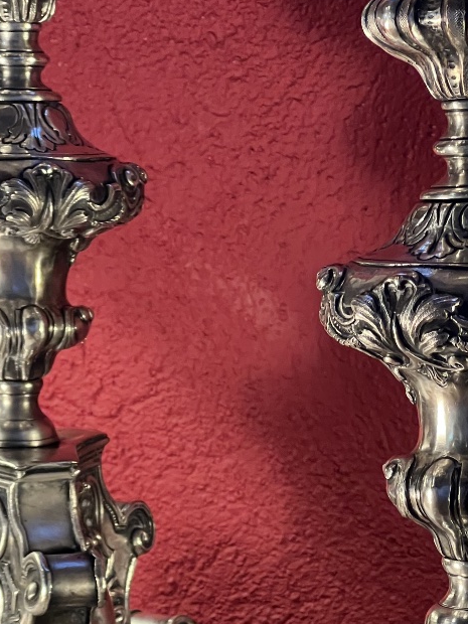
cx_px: 232
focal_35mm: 149
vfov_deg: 13.2
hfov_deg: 10.0
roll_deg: +0.4
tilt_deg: -11.8
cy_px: 472
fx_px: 2686
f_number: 2.8
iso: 250
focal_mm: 9
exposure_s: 1/50
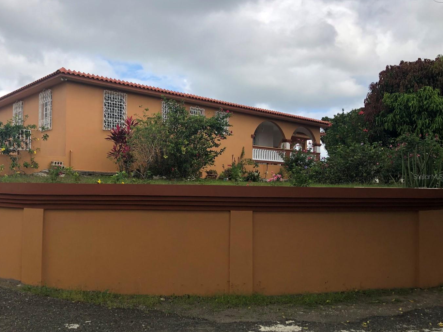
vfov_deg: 42.9
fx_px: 422
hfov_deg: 55.1
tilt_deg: +2.3
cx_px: 183
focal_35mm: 33
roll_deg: -1.2
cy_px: 176
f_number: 1.8
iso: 20
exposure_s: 1/1185
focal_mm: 3.99
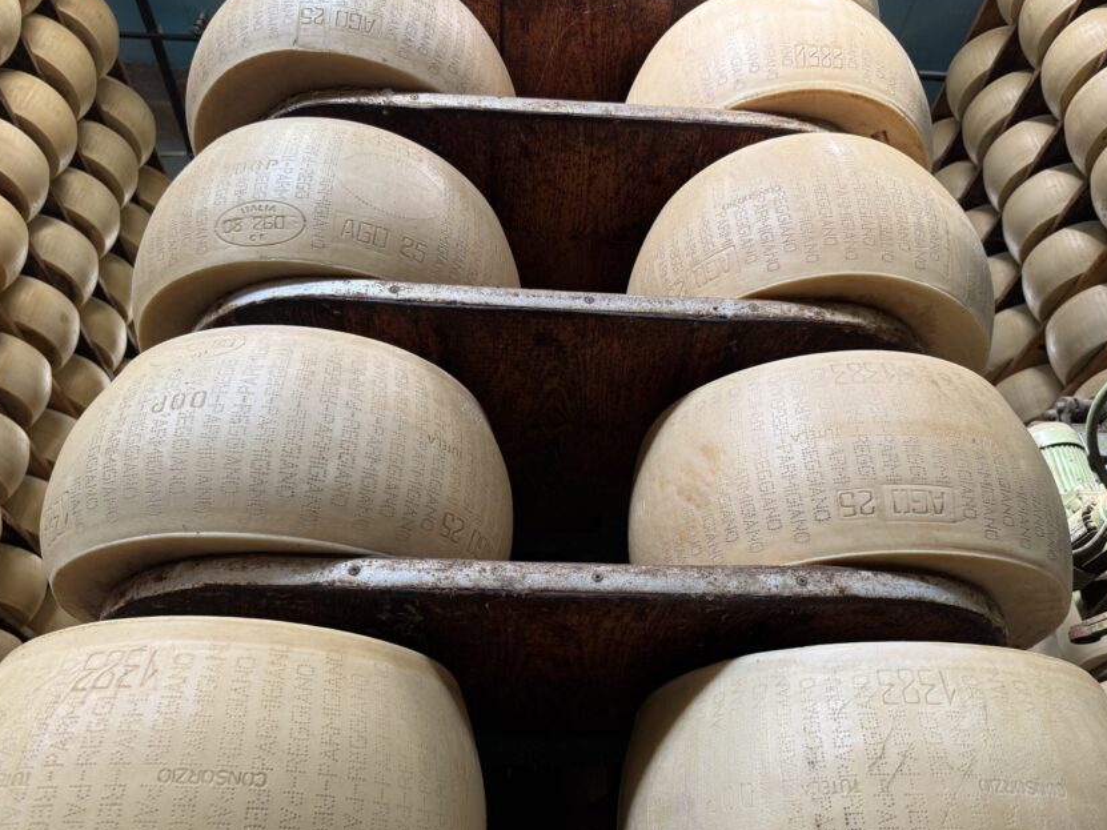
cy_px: 434
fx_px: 831
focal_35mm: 26
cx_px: 569
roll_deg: +0.2
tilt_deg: +32.7
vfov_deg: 53.0
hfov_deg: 67.3
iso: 125
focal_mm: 6.76
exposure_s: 1/100
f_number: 1.78
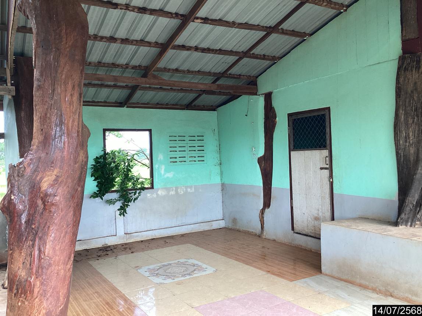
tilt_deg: -0.1
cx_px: 211
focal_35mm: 31
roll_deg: +1.5
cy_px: 158
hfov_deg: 58.4
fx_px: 378
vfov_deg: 45.4
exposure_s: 1/120
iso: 40
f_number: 2.4
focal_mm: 3.3
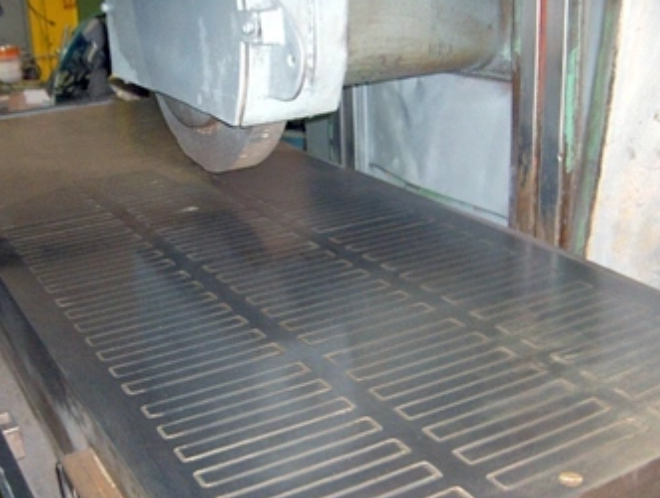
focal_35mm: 47
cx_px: 294
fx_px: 898
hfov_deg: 40.3
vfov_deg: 31.0
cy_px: 274
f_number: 2.8
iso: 100
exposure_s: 1/60
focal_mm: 8
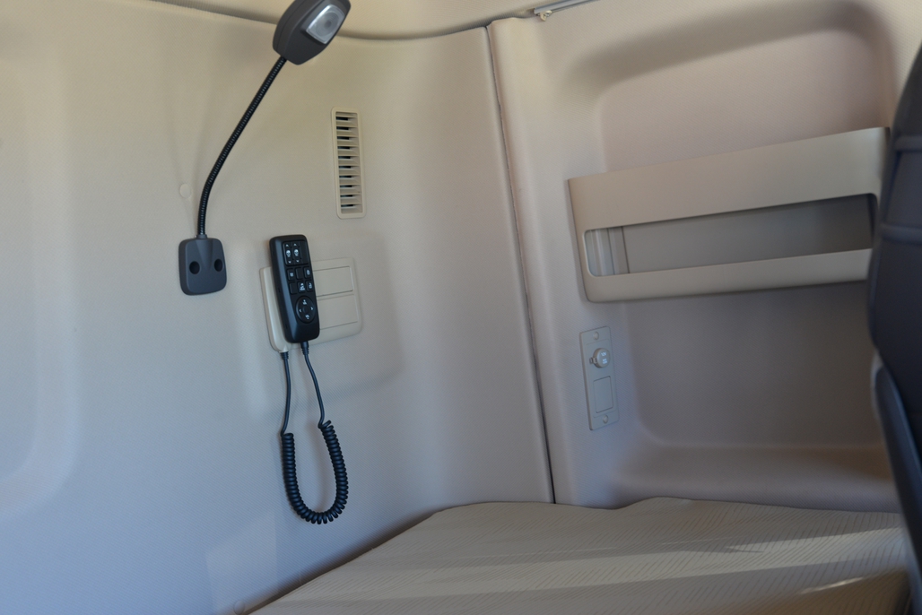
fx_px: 897
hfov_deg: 54.4
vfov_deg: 37.9
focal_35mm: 35
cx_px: 461
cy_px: 308
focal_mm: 35
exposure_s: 1/60
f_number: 4.5
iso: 640
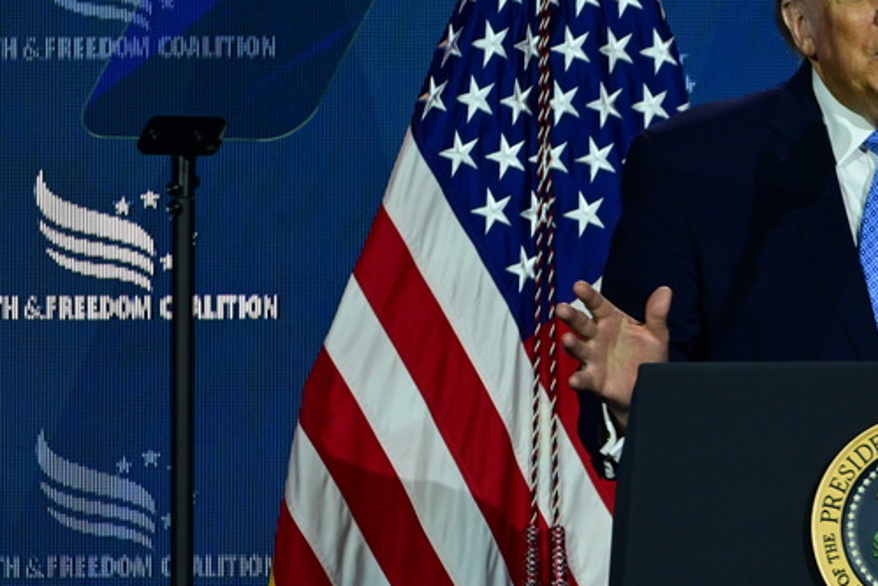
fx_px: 35201
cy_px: 463
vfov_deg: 1.0
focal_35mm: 1443
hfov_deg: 1.4
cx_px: 1036
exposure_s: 1/160
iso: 1600
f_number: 6.3
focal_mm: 600
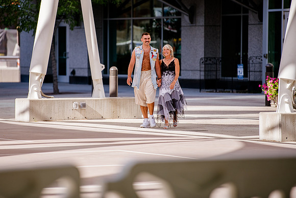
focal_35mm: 225
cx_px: 129
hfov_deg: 9.1
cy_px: 86
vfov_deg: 6.1
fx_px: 1854
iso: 400
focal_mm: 200
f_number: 3.2
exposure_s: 1/3200
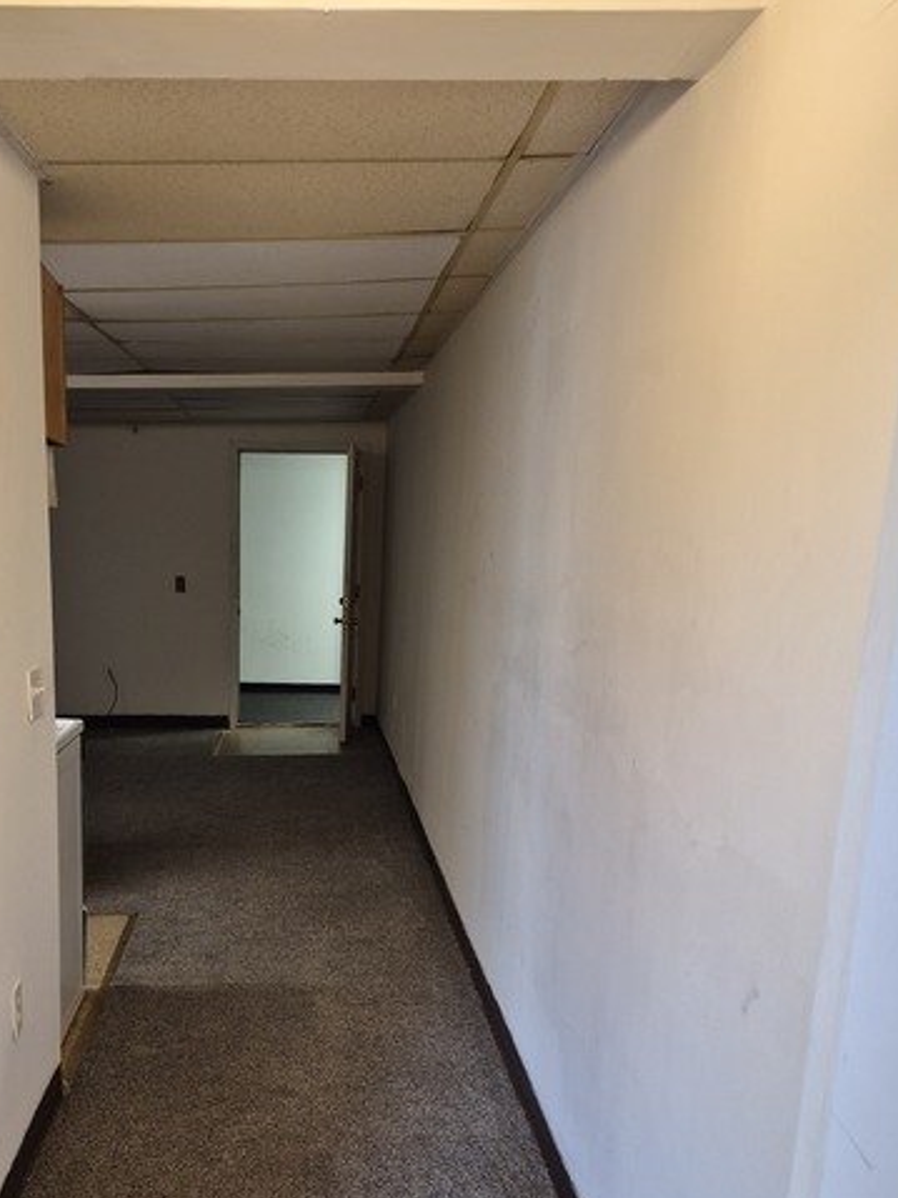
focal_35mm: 32
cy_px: 807
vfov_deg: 55.5
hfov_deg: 43.6
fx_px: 1107
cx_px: 305
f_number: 1.8
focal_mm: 5.4
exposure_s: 1/120
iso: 320
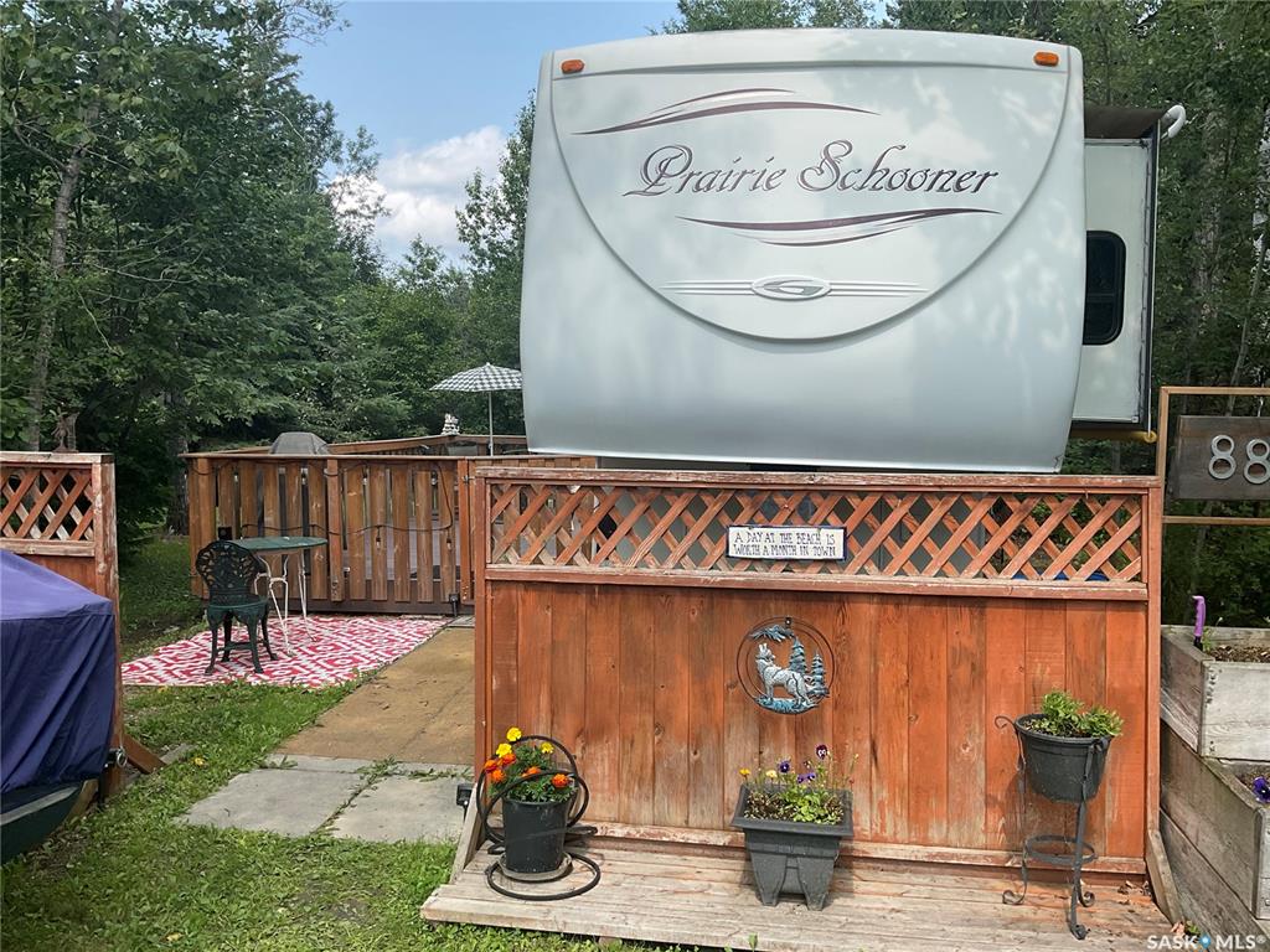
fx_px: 1064
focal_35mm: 29
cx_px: 635
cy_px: 476
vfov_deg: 48.2
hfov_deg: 61.7
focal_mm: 3
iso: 16
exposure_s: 1/944
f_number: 1.8
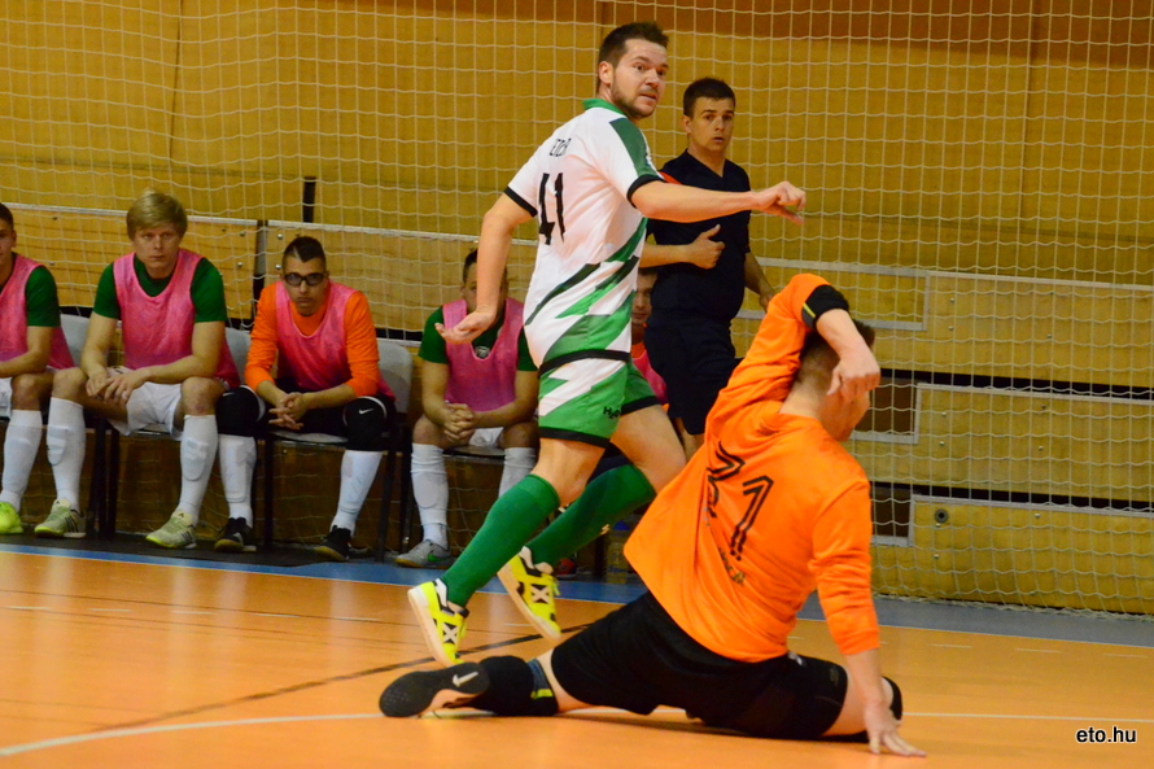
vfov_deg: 6.5
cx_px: 582
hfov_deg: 9.7
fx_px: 6794
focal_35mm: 212
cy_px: 384
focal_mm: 140
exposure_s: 1/800
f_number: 4.8
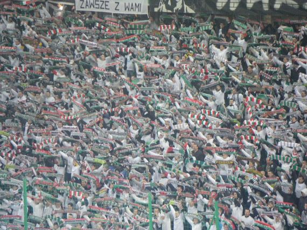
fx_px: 2358
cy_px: 115
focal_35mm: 266
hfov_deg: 7.4
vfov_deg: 5.6
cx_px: 154
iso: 800
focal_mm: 44.1
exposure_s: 1/40
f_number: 5.4
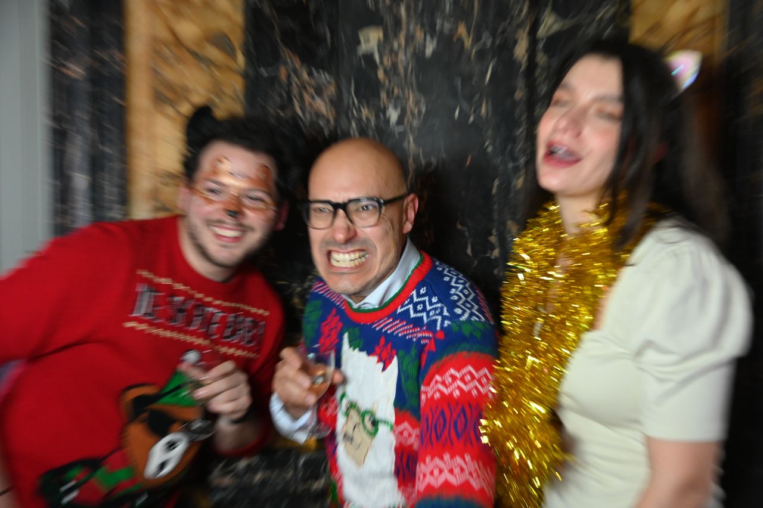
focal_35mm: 38
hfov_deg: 50.7
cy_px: 254
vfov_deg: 35.0
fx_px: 805
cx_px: 382
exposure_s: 1/60
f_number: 4
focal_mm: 38
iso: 4000
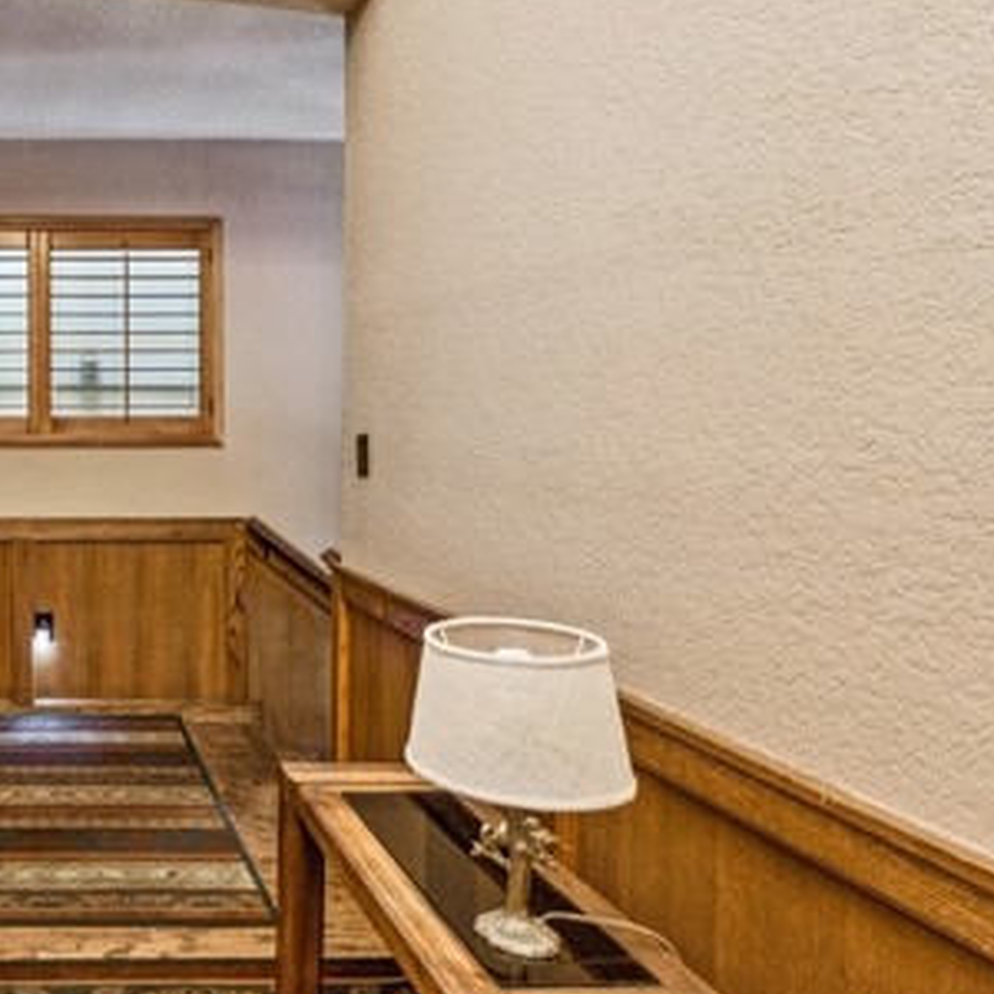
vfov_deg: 54.0
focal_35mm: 30
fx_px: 972
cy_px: 424
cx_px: 23
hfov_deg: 46.3
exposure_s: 10
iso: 100
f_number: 13
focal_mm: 16.5
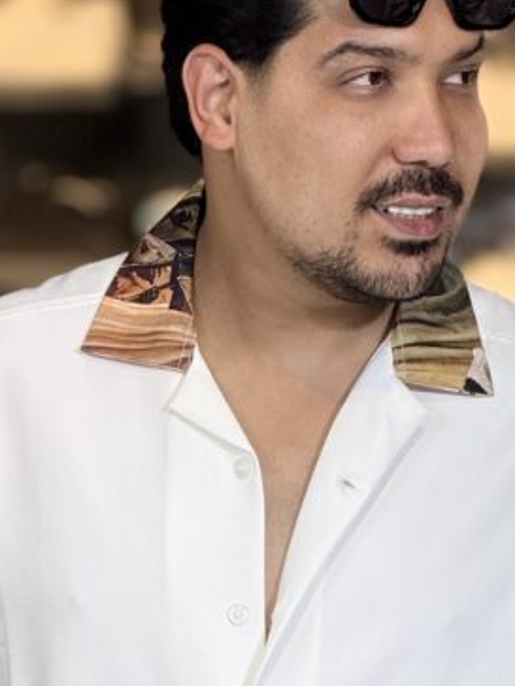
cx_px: 245
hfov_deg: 4.4
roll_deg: +2.0
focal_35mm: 338
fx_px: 6705
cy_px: 682
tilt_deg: -5.5
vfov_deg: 5.8
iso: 125
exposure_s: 1/100
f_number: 2.8
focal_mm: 15.66
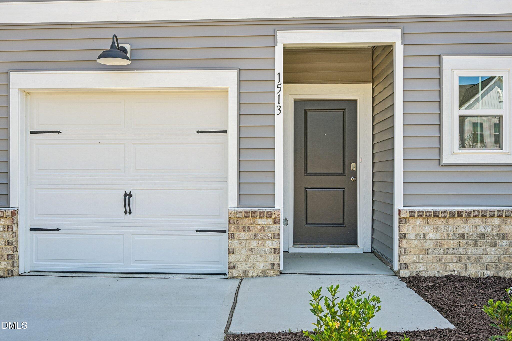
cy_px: 170
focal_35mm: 30
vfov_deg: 43.6
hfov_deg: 61.9
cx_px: 256
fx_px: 427
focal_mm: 30
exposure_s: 1/125
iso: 100
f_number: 8
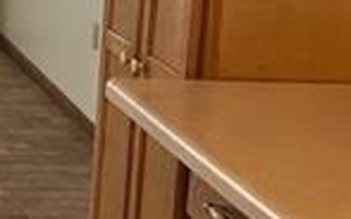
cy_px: 0
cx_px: -258
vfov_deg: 10.8
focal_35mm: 120
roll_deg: -2.1
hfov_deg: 15.3
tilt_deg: -8.6
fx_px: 1148
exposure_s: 1/60
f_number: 1.6
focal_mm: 5.1
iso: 100
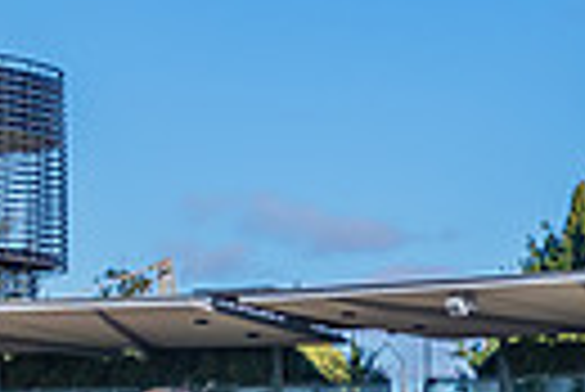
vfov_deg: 6.6
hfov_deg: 9.7
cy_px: 583
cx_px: 813
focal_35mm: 206
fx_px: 3351
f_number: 8
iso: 200
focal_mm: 28
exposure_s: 1/800
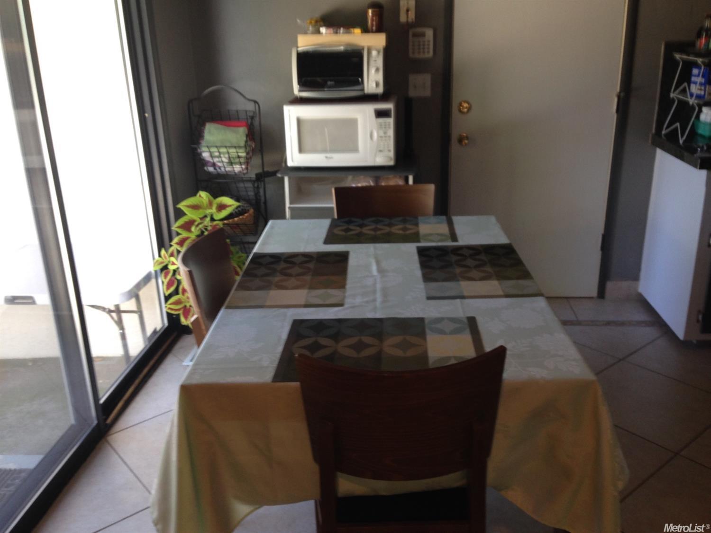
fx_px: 678
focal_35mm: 33
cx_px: 356
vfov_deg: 42.9
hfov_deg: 55.4
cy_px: 266
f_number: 2.4
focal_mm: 4.12
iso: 64
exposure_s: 1/20
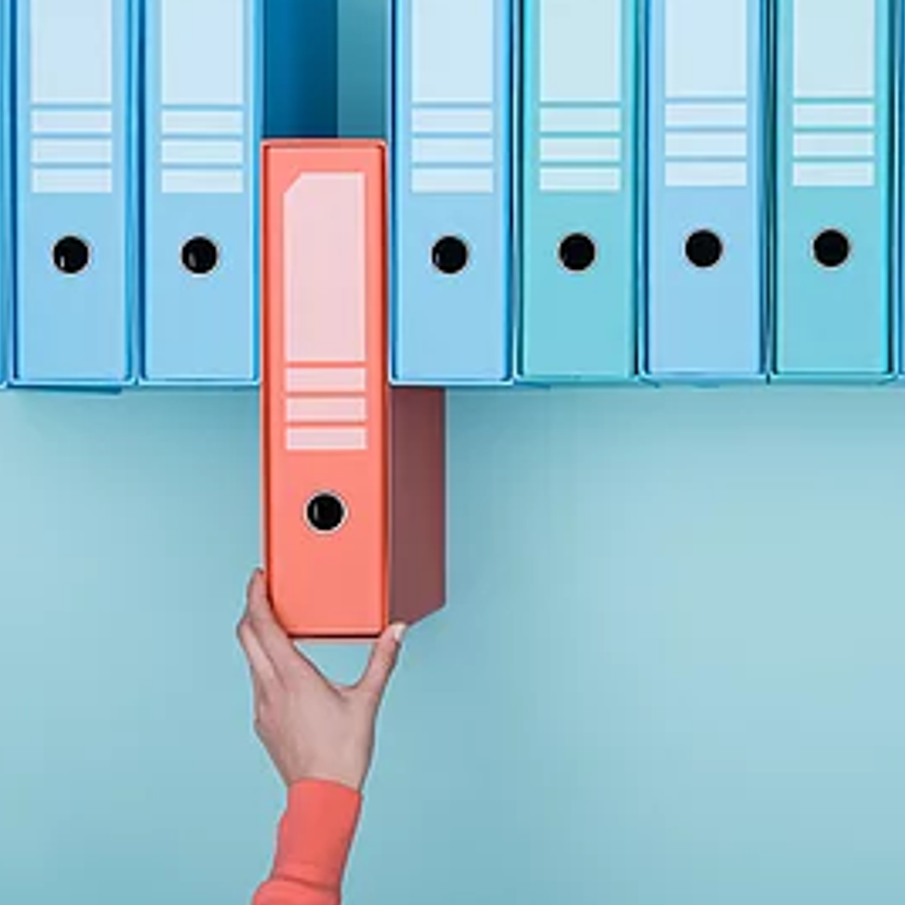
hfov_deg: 22.4
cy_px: 449
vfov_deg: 22.8
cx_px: 746
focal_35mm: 76
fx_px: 2248
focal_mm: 50
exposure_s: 1/125
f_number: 8
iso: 100
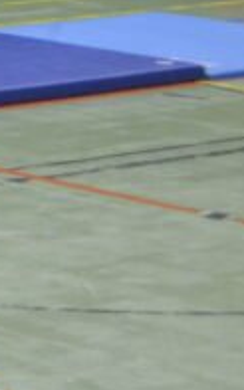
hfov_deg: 4.5
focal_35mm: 269
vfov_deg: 7.7
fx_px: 2864
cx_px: -726
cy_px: -198
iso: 1600
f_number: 5
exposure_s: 1/320
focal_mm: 34
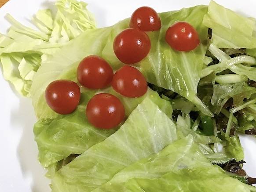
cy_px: 132
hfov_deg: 40.7
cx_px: 172
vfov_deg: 31.2
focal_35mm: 46
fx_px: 340
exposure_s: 1/24
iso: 250
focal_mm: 3.3
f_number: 2.4
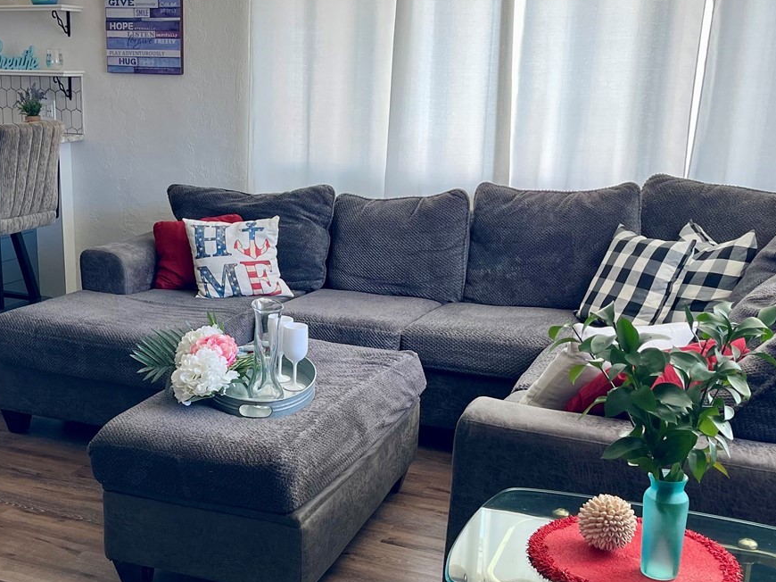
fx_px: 1031
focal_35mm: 46
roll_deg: -0.3
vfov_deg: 31.3
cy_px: 379
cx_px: 233
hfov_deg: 40.5
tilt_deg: -18.0
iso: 80
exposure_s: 1/121
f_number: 1.6
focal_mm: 5.1
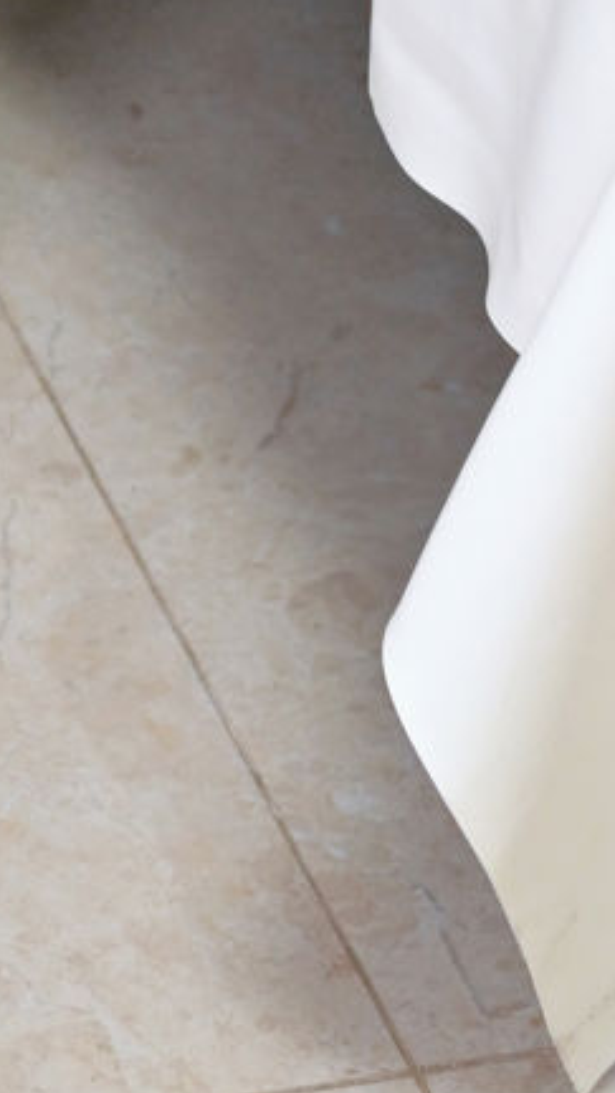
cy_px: -1713
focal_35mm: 229
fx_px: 6639
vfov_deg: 8.4
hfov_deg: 5.2
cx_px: -769
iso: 1400
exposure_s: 1/100
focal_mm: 35
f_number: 2.8
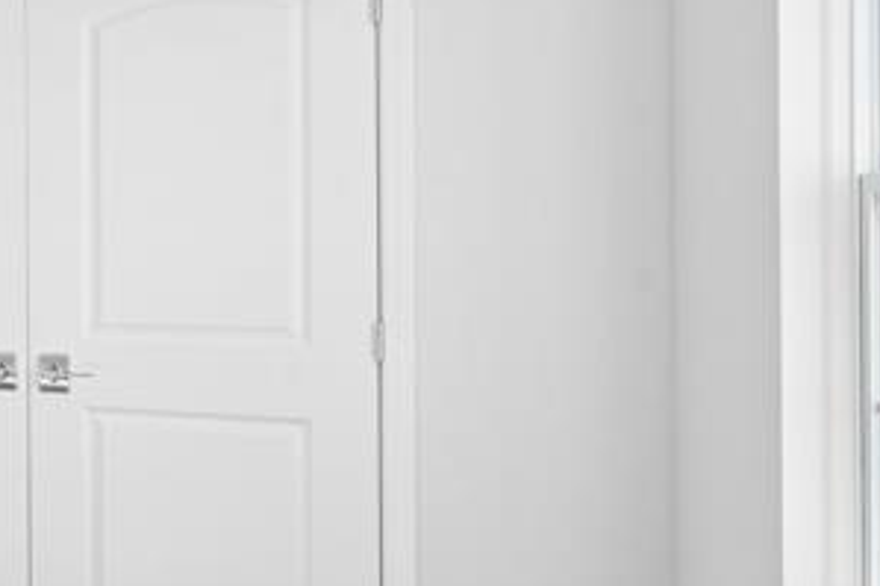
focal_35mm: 48
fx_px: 1173
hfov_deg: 25.8
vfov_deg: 28.0
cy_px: 261
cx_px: -536
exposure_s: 1/5
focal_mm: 14
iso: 100
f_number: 9
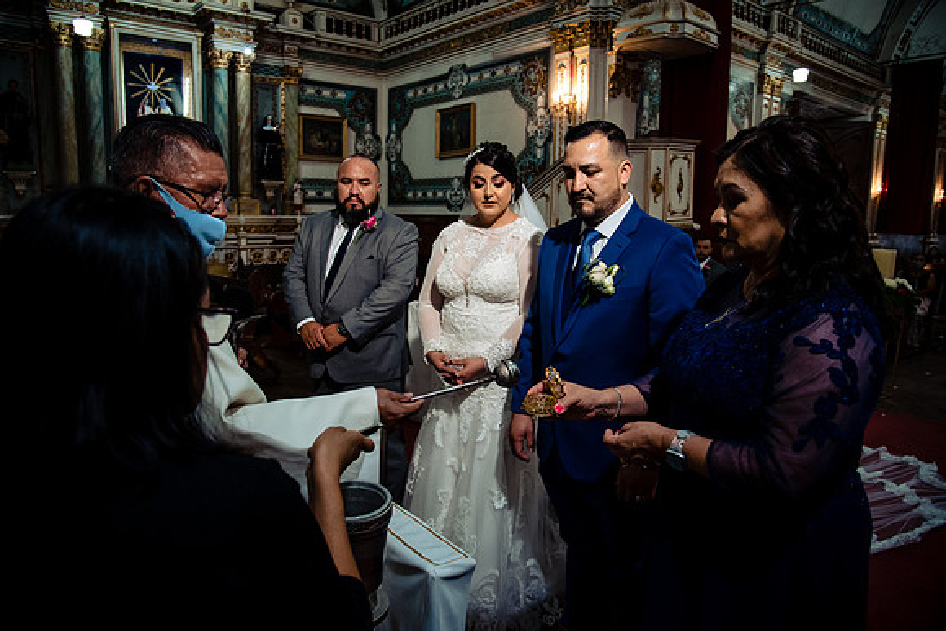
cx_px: 473
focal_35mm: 24
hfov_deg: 73.7
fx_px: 631
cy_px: 316
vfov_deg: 53.2
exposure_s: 1/125
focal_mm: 24
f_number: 5
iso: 2000
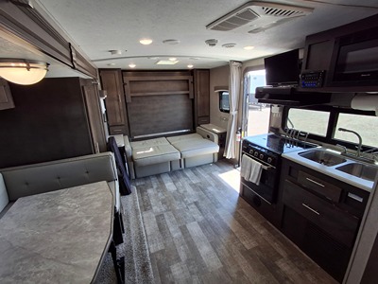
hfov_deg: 94.5
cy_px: 142
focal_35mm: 16
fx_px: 175
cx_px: 189
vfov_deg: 78.1
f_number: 2.2
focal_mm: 1.64
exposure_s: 1/120
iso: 40
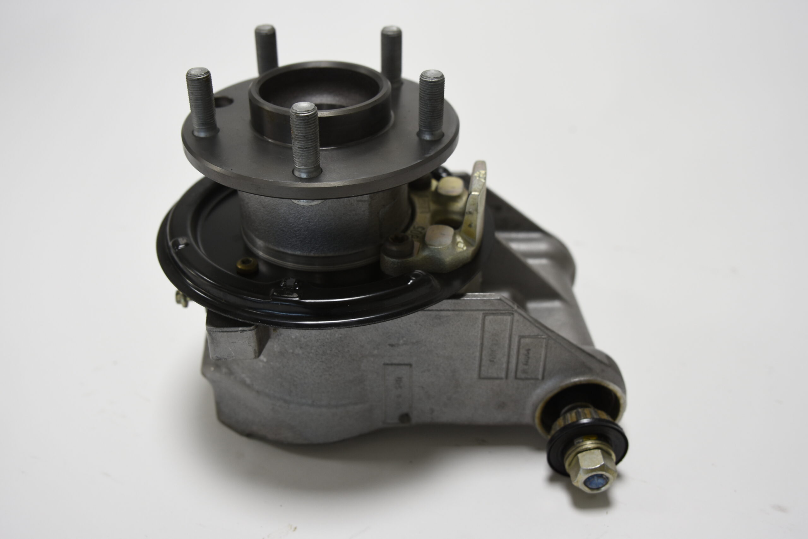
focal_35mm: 36
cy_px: 270
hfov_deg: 53.1
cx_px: 404
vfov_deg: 36.9
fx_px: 808
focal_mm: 24
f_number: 2.8
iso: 320
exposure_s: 1/100
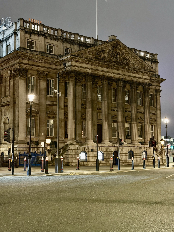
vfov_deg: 39.7
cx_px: 87
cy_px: 116
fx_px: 322
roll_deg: +0.1
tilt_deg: +5.1
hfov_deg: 30.3
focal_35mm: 48
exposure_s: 1/20
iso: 1000
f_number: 1.78
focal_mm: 6.76
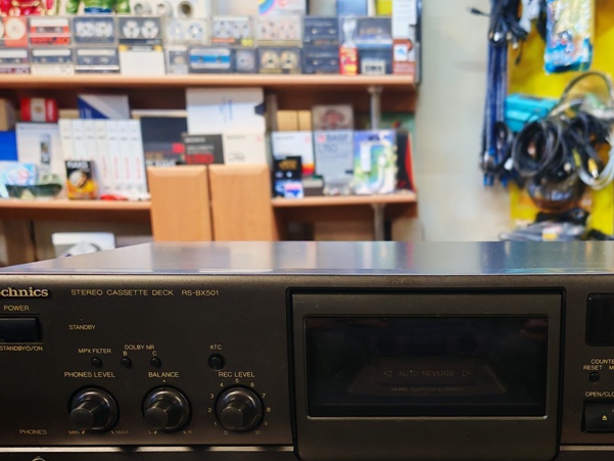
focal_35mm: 46
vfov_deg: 30.6
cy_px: 379
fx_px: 816
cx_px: 434
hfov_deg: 40.4
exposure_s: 1/33
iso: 500
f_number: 1.9
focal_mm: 6.67
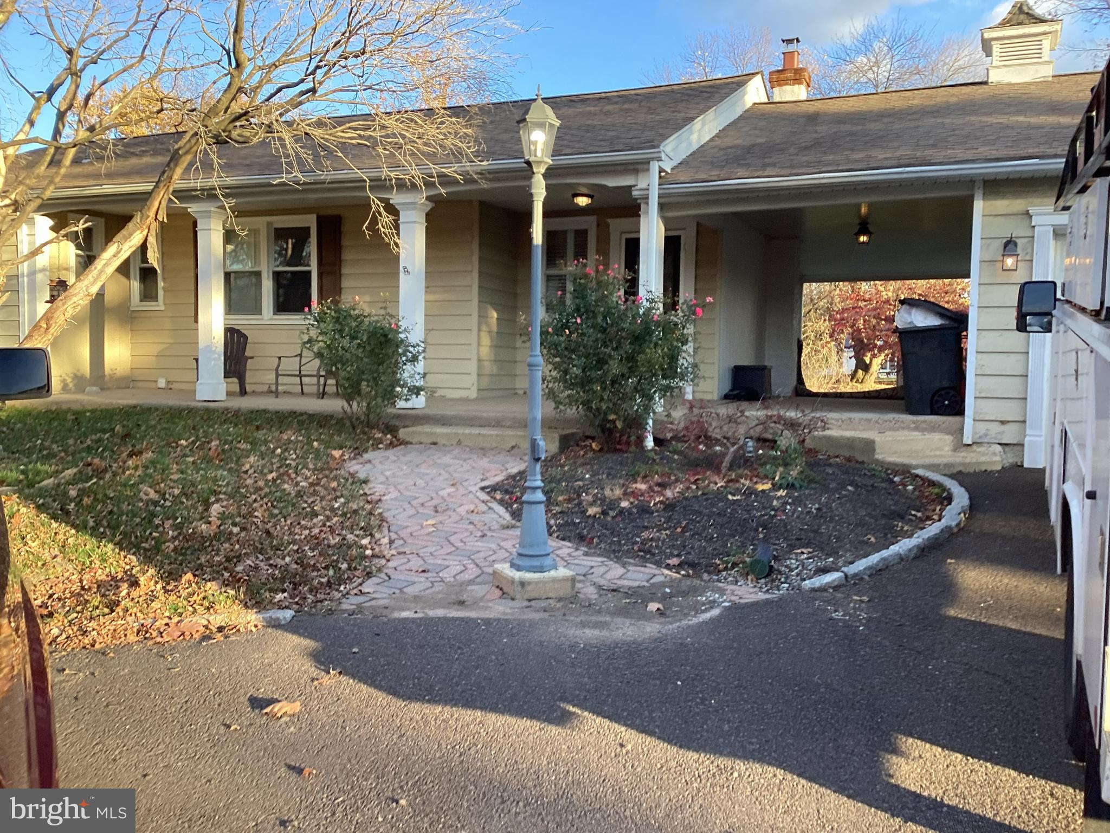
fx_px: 994
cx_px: 555
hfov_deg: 58.4
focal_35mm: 31
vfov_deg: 45.4
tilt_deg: -1.7
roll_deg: +0.7
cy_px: 416
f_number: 2.4
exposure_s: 1/120
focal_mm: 3.3
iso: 40
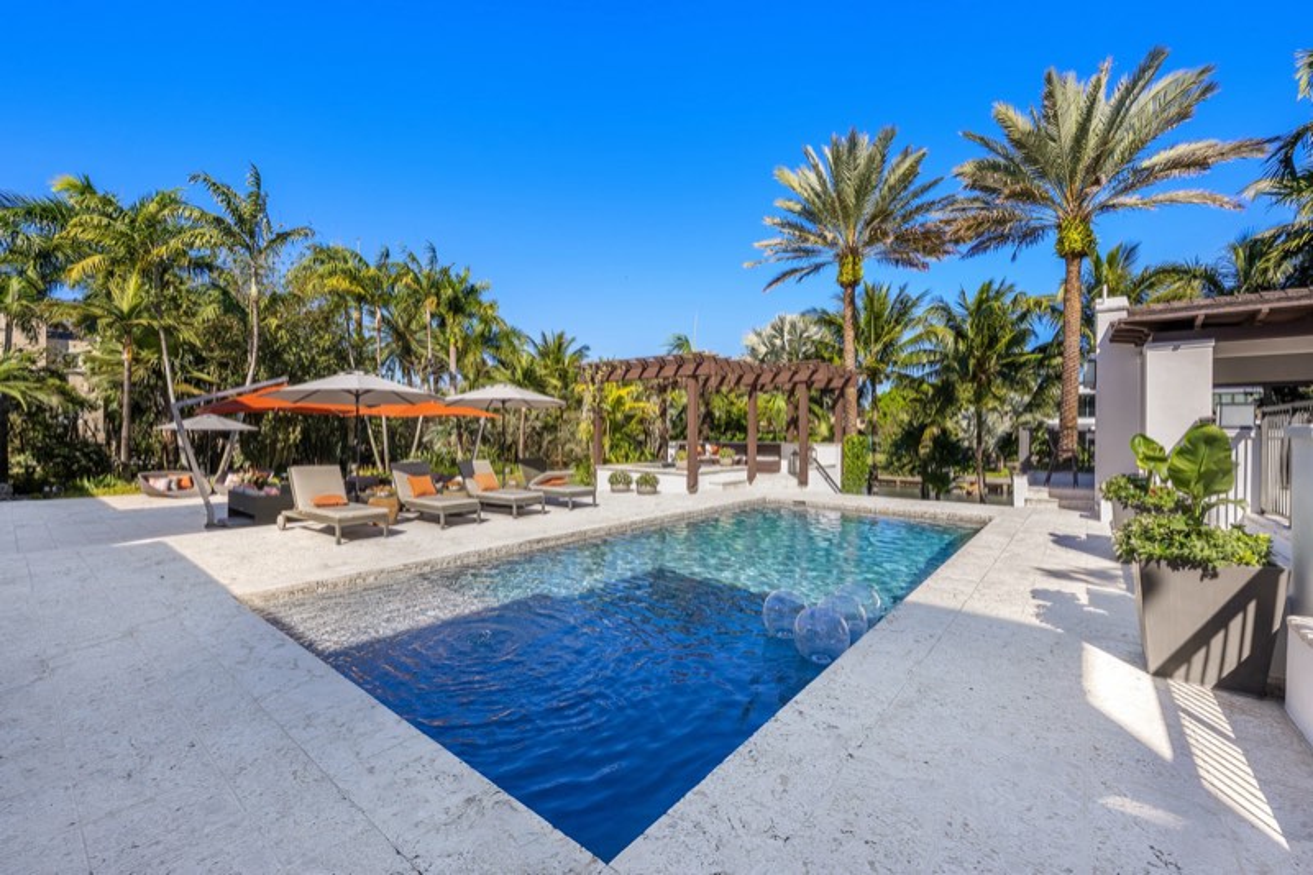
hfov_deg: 100.4
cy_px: 438
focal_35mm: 15
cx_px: 656
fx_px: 547
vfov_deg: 77.3
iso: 200
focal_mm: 15
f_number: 8
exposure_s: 1/500
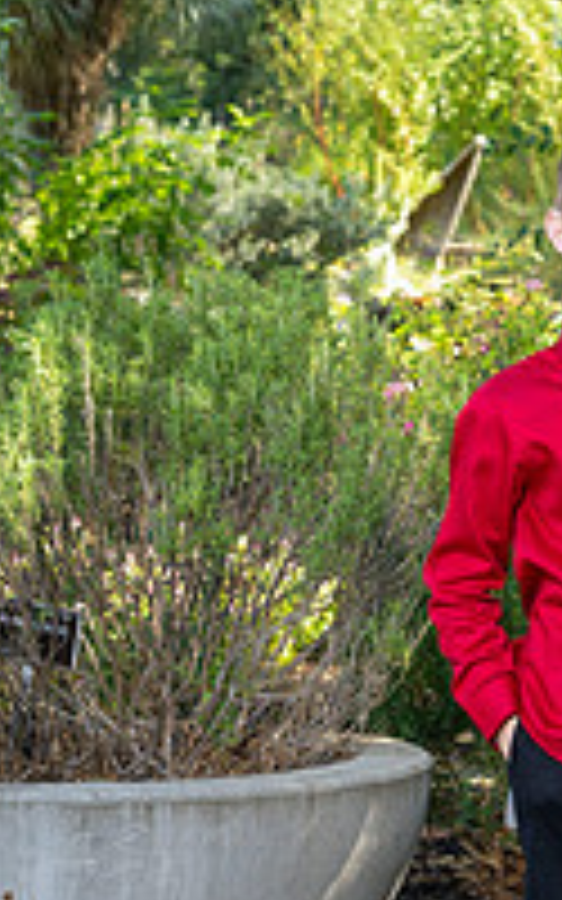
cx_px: 1148
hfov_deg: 7.0
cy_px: 475
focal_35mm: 181
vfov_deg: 11.6
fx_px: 4436
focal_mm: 51
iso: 320
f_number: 5.6
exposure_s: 1/160
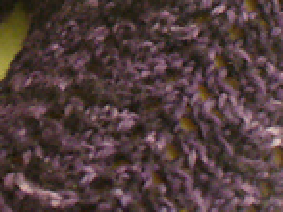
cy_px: -114
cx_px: 77
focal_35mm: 161
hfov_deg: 12.3
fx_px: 1315
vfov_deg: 9.0
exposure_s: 1/13
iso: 200
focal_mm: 6.1
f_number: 2.8
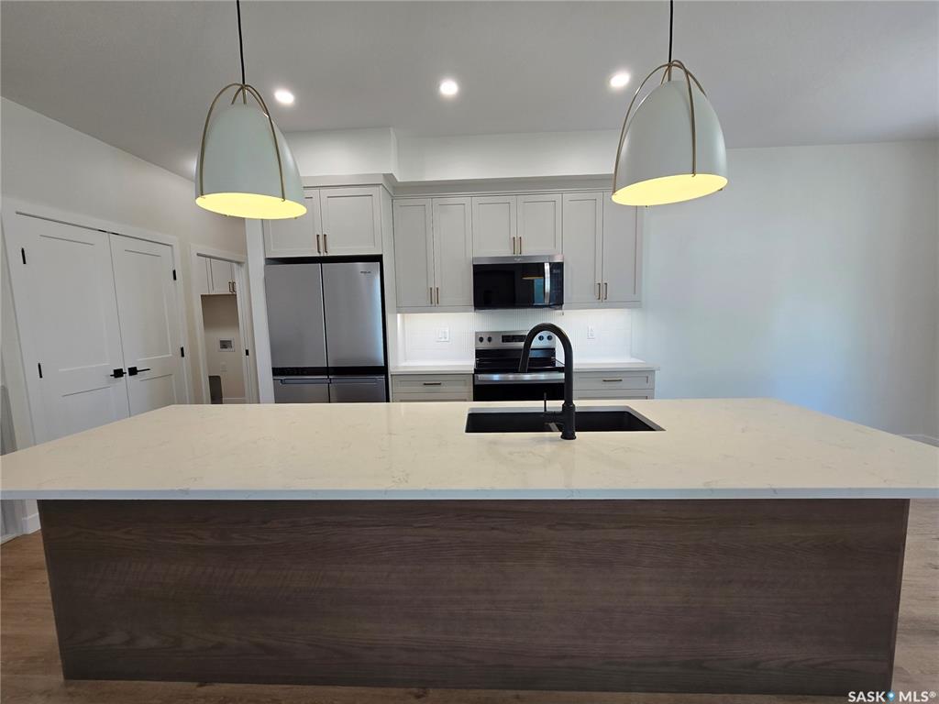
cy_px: 352
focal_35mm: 13
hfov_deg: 106.2
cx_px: 470
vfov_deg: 89.9
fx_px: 353
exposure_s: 1/60
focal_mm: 2.2
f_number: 2.2
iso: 50
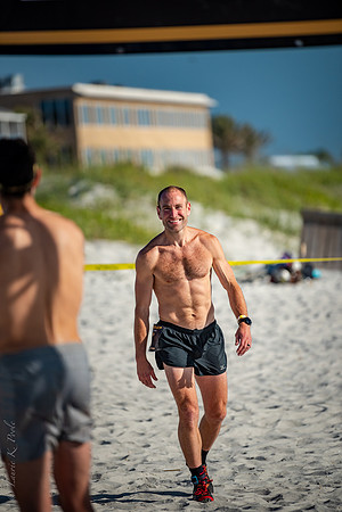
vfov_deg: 10.3
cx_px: 171
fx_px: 2850
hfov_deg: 6.9
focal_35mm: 200
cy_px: 256
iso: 320
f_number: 2.8
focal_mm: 200
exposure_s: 1/4000
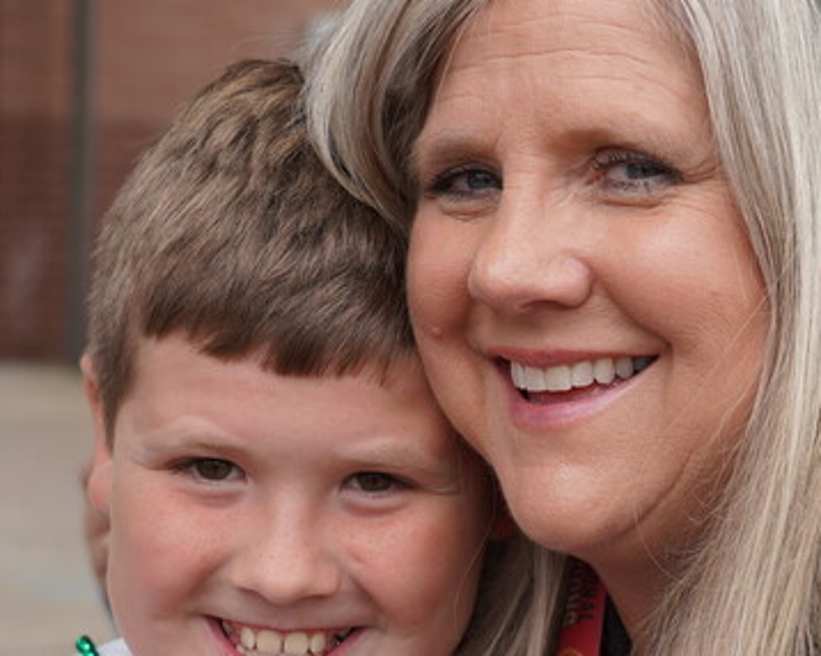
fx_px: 2477
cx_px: 626
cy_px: 421
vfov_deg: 15.1
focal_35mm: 102
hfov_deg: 18.7
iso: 100
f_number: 4.5
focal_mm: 38
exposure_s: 1/400
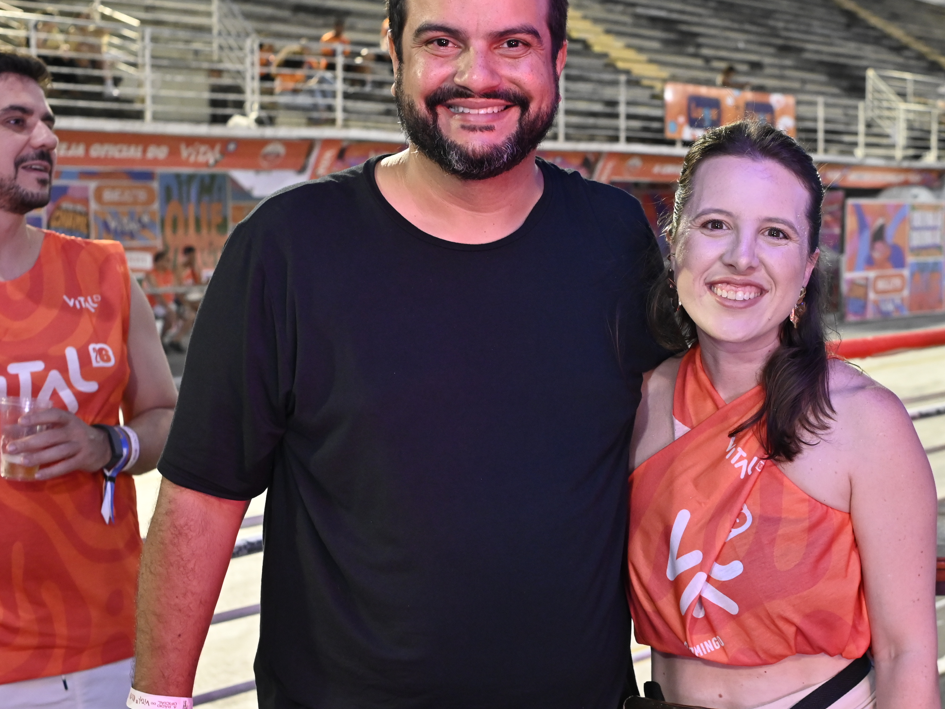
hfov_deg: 33.2
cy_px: 378
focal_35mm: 57
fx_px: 1556
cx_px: 693
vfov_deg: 25.6
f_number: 4.5
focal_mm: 35
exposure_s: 1/125
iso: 2500
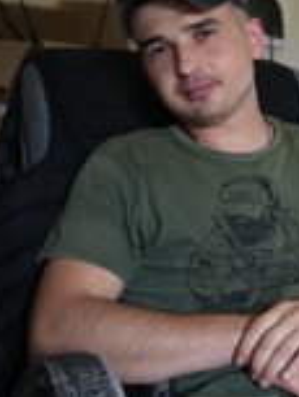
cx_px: 419
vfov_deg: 26.3
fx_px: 840
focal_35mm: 73
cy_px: 95
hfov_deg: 18.4
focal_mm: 29
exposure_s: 1/160
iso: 2500
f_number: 2.8
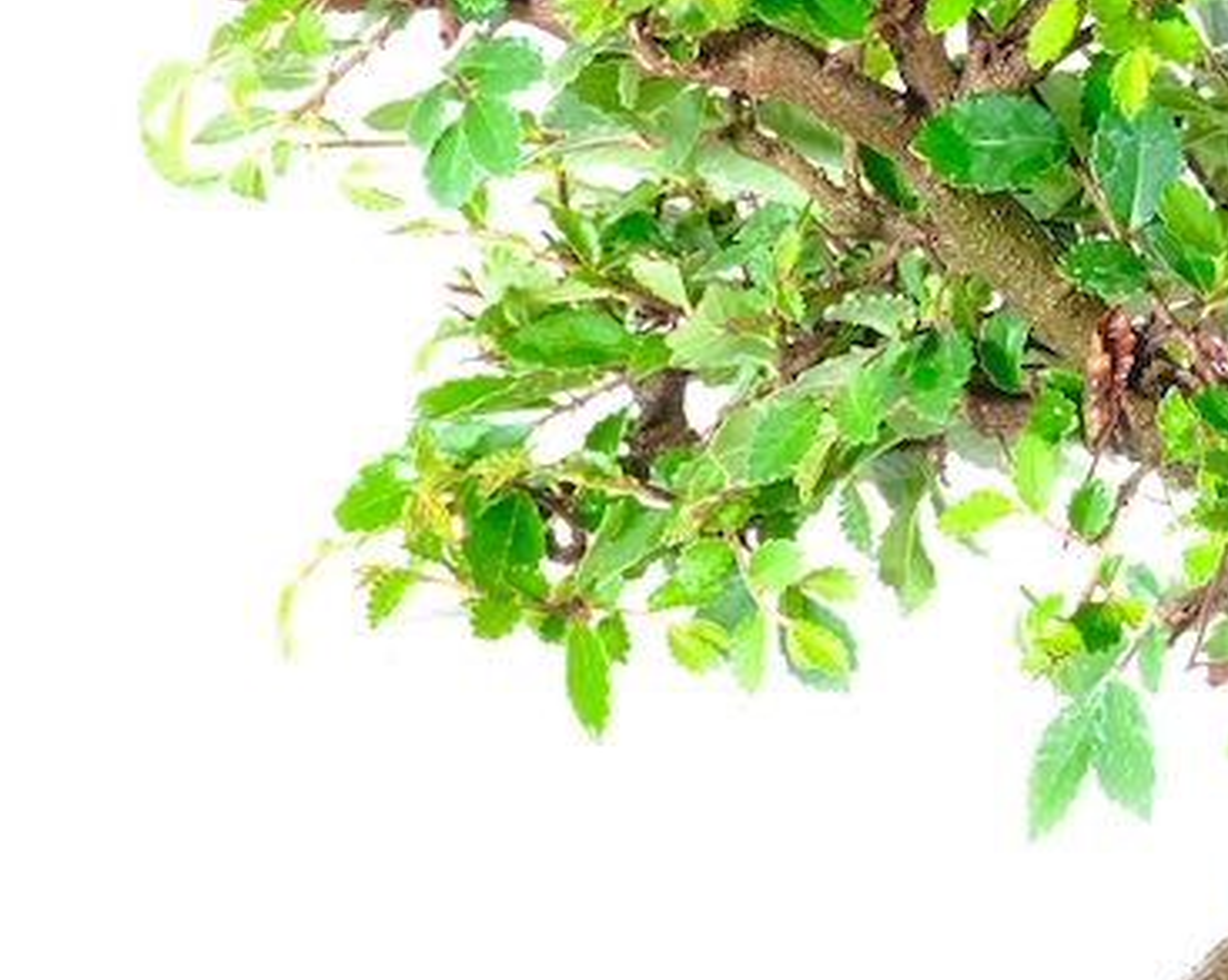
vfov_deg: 4.7
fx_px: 12020
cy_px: 853
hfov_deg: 5.8
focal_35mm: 331
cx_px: 1245
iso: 500
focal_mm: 67.1
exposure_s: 1/8
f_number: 11
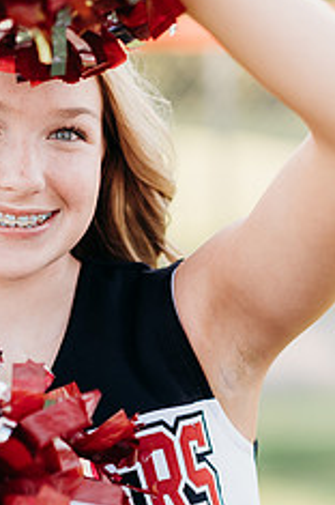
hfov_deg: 8.4
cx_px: 39
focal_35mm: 163
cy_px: 163
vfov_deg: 12.6
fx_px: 2282
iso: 200
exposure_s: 1/500
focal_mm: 85
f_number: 2.8
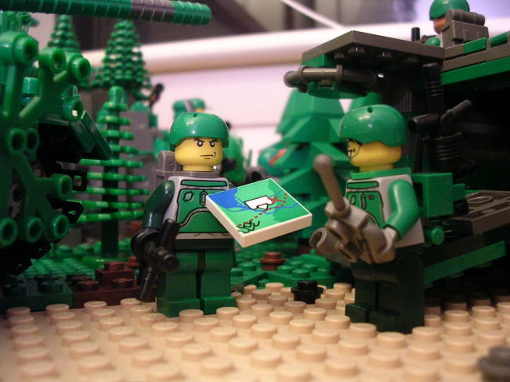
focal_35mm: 38
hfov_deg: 49.0
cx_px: 255
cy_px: 191
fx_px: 560
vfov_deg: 37.7
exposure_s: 1/2.3
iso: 400
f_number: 2.8
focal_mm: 5.8
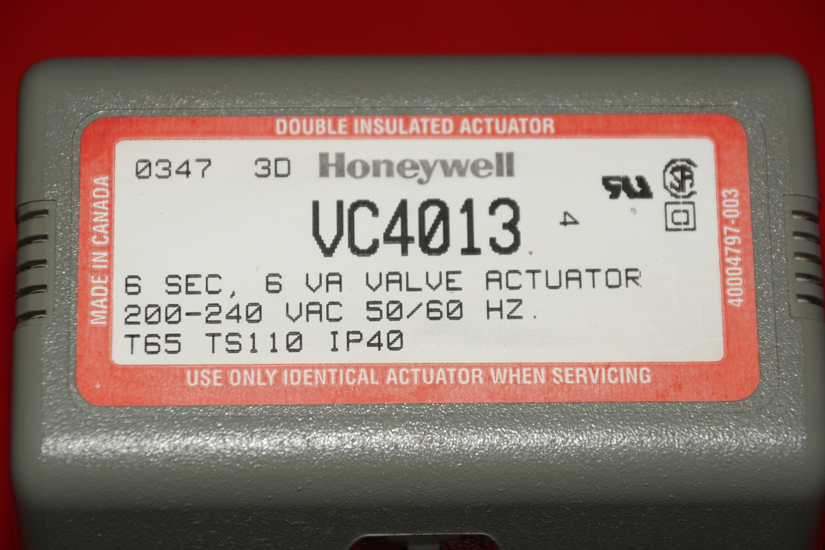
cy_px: 275
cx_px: 412
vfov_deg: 7.0
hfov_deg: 10.5
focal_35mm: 195
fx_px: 4468
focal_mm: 130
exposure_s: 1/80
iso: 200
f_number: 5.6
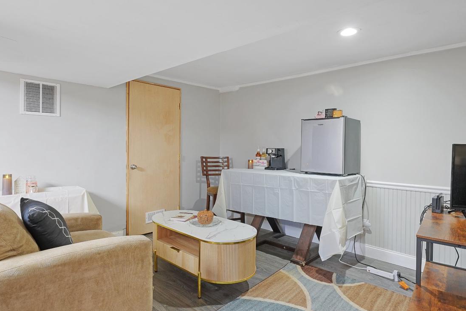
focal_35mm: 21
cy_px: 149
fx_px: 272
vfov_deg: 59.5
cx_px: 228
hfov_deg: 81.2
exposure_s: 1/3
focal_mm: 16
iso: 800
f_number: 7.1
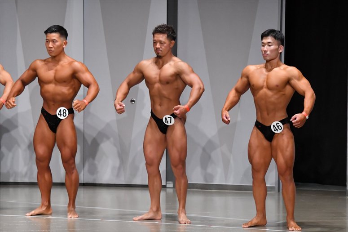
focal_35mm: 217
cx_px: 174
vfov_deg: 6.3
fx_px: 2097
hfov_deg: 9.5
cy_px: 116
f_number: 5.6
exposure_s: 1/400
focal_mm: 145
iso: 6400
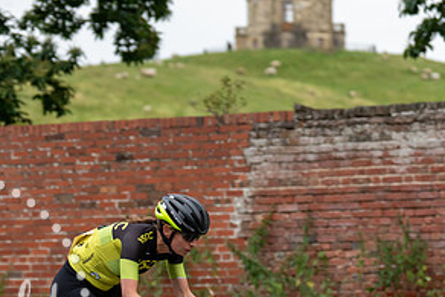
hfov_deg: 10.5
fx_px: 2424
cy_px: 240
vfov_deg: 7.0
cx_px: 106
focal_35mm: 196
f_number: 2.8
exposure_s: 1/800
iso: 1000
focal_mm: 84
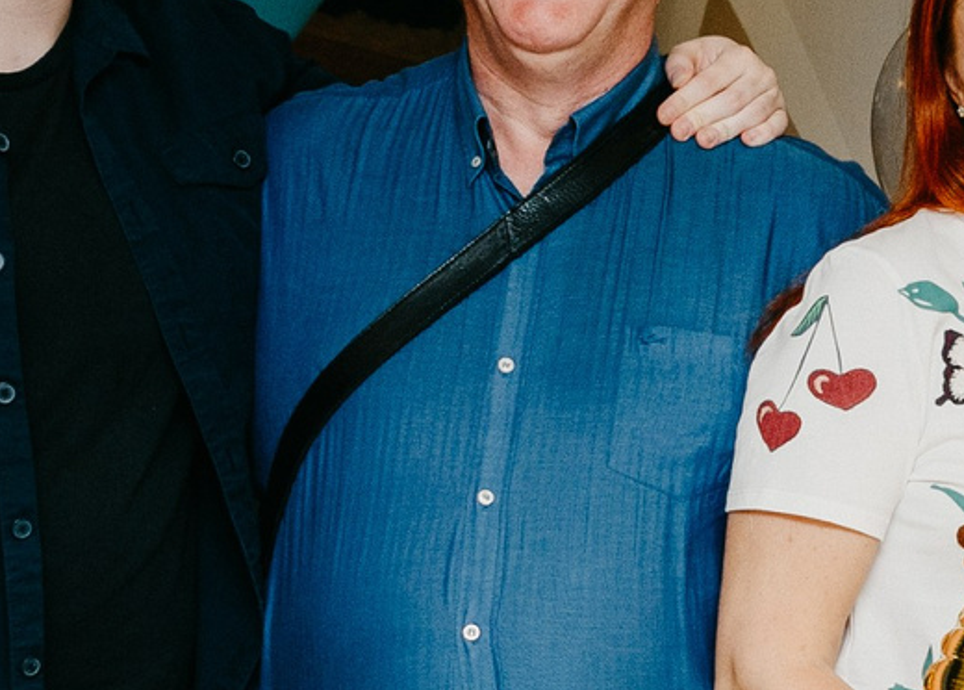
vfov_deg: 10.2
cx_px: 1182
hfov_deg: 13.9
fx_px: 3835
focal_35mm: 140
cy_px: 707
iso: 250
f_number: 3.5
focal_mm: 24
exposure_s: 1/160
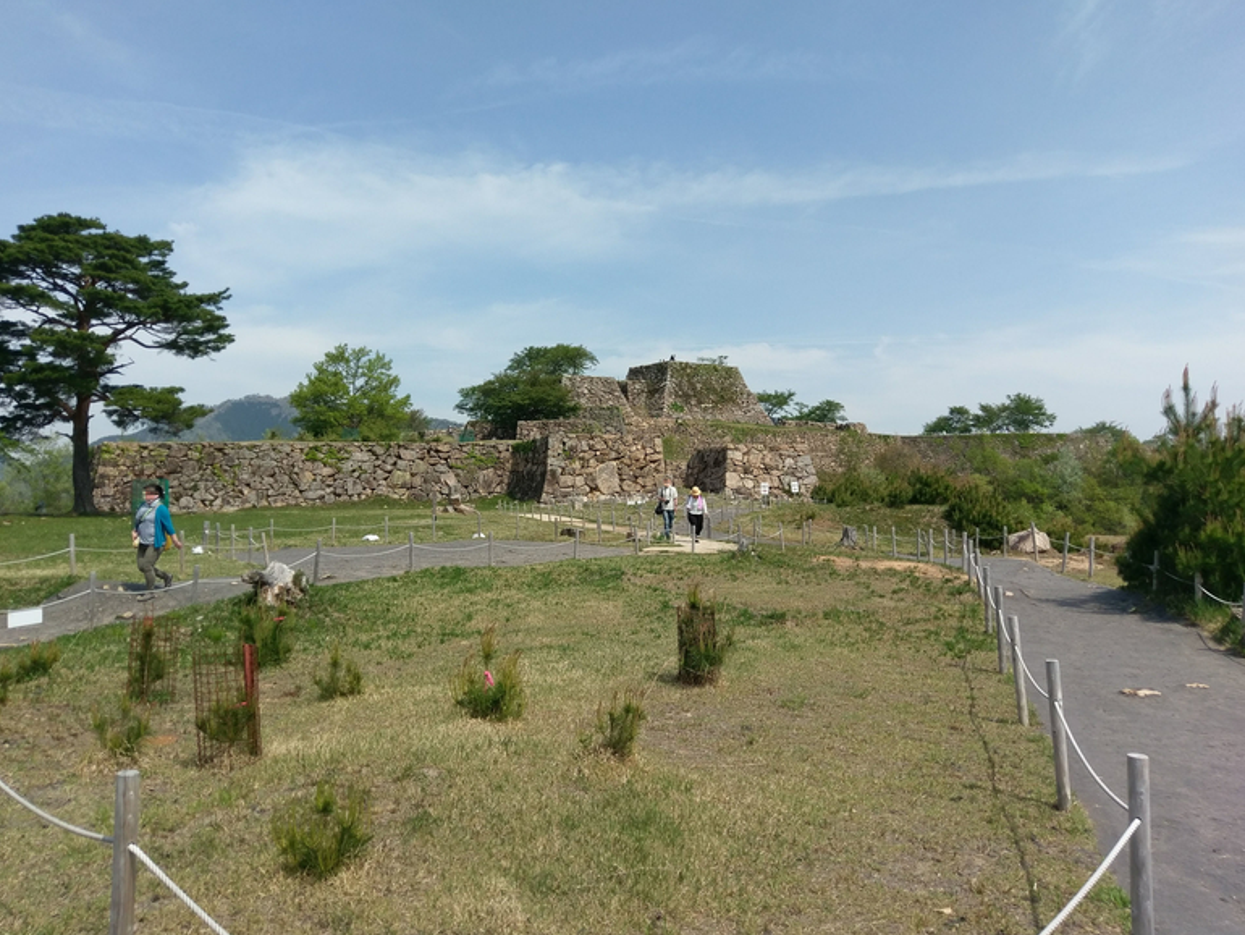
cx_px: 603
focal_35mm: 27
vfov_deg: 51.4
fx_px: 971
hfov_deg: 65.3
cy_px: 480
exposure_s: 1/3097
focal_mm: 4.58
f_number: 1.8
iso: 100
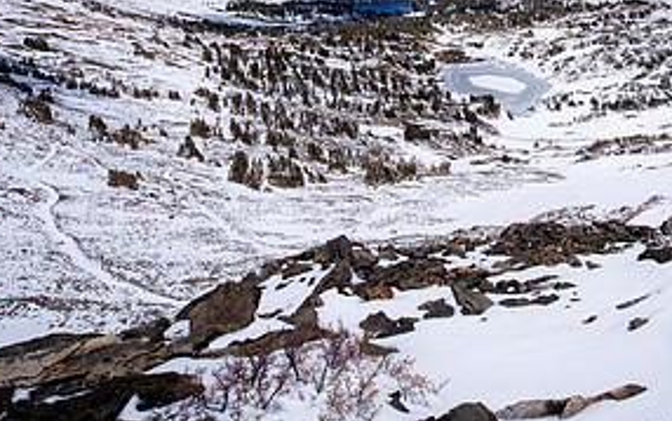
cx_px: 496
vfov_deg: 35.8
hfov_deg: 58.4
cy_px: -20
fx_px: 568
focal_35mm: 31
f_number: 11
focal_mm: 15
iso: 100
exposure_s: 1/400
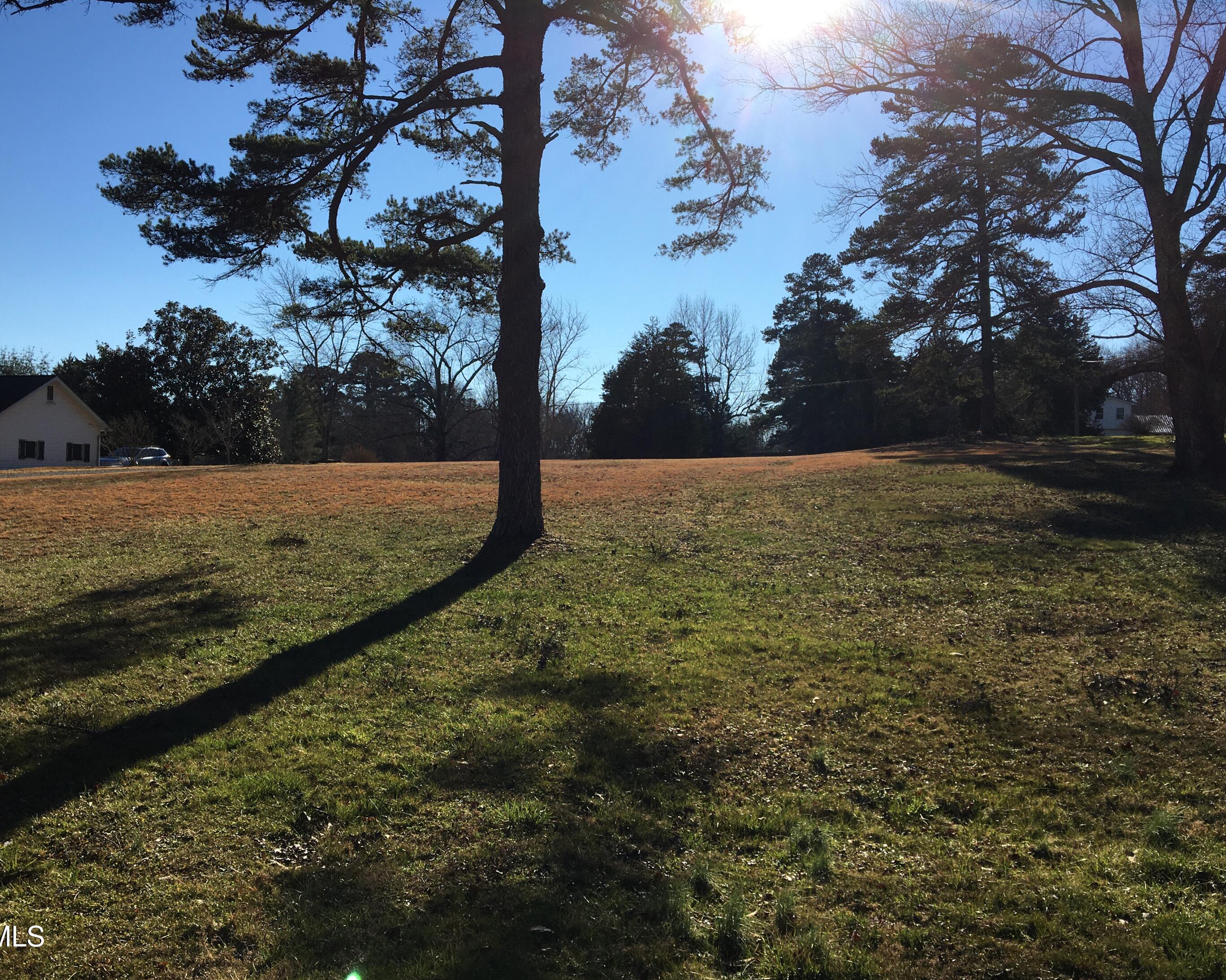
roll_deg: -2.3
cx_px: 579
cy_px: 479
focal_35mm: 31
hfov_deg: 57.1
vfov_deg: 47.1
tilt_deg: +1.6
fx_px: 1125
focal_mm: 4.15
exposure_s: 1/2024
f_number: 2.2
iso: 25
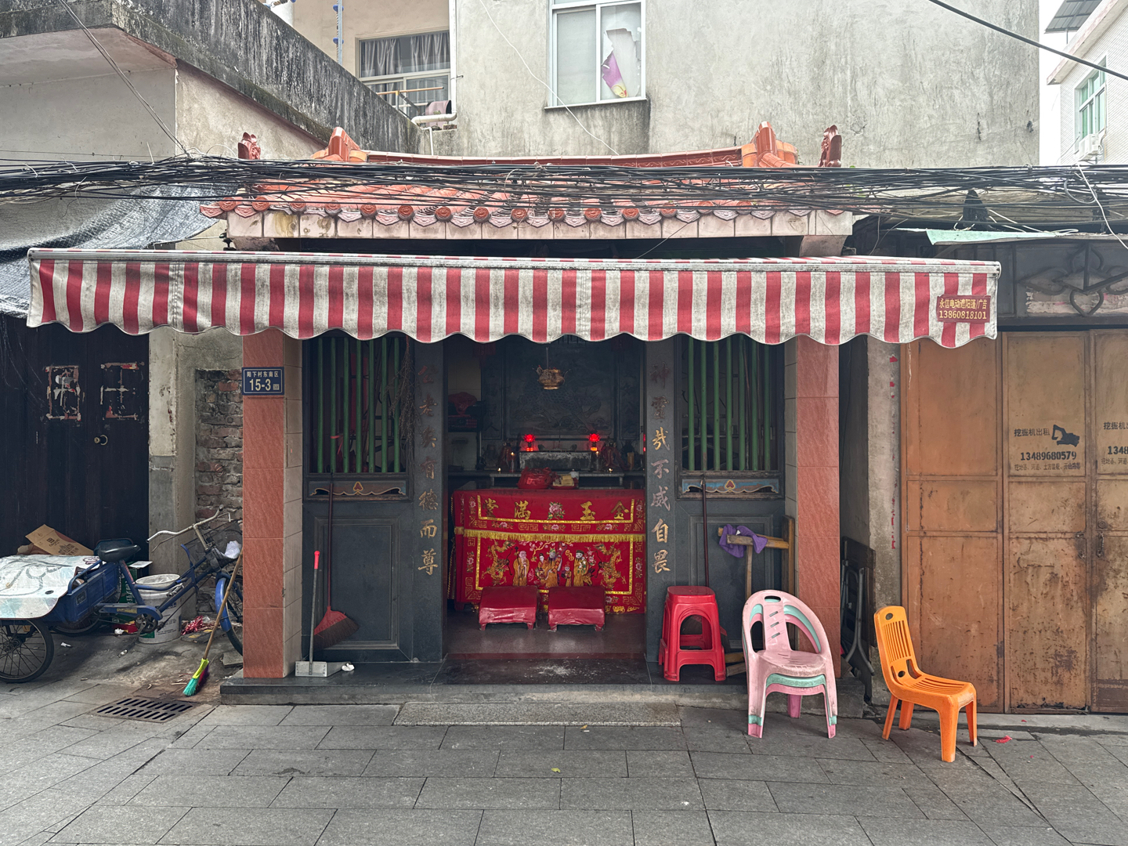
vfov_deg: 54.9
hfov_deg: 69.4
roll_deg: +0.1
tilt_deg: +0.3
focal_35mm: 25
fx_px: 815
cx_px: 583
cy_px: 409
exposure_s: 1/240
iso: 100
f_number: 1.78
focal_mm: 6.76
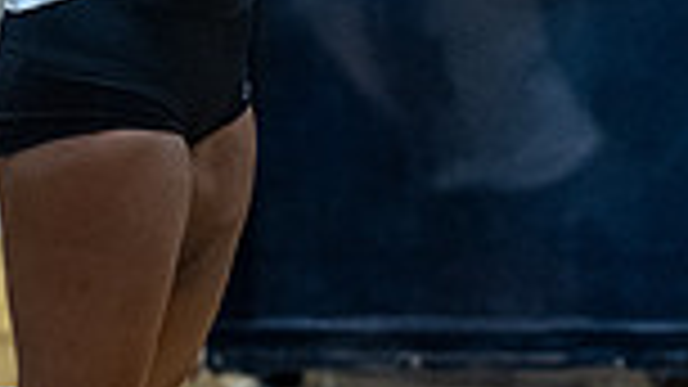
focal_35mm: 1245
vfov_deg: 1.0
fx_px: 22709
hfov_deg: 1.7
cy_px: -213
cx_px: 300
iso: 4000
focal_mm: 200
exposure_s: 1/1600
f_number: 2
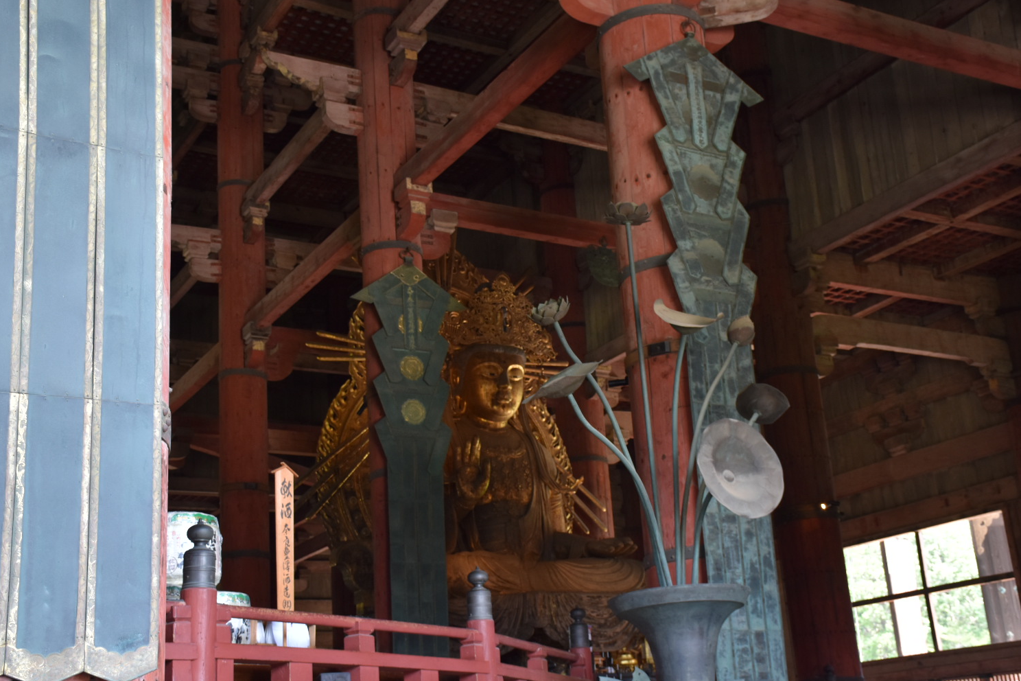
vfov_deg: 27.5
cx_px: 520
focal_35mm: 49
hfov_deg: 40.3
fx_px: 1390
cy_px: 363
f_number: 4
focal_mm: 30
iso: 500
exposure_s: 1/60
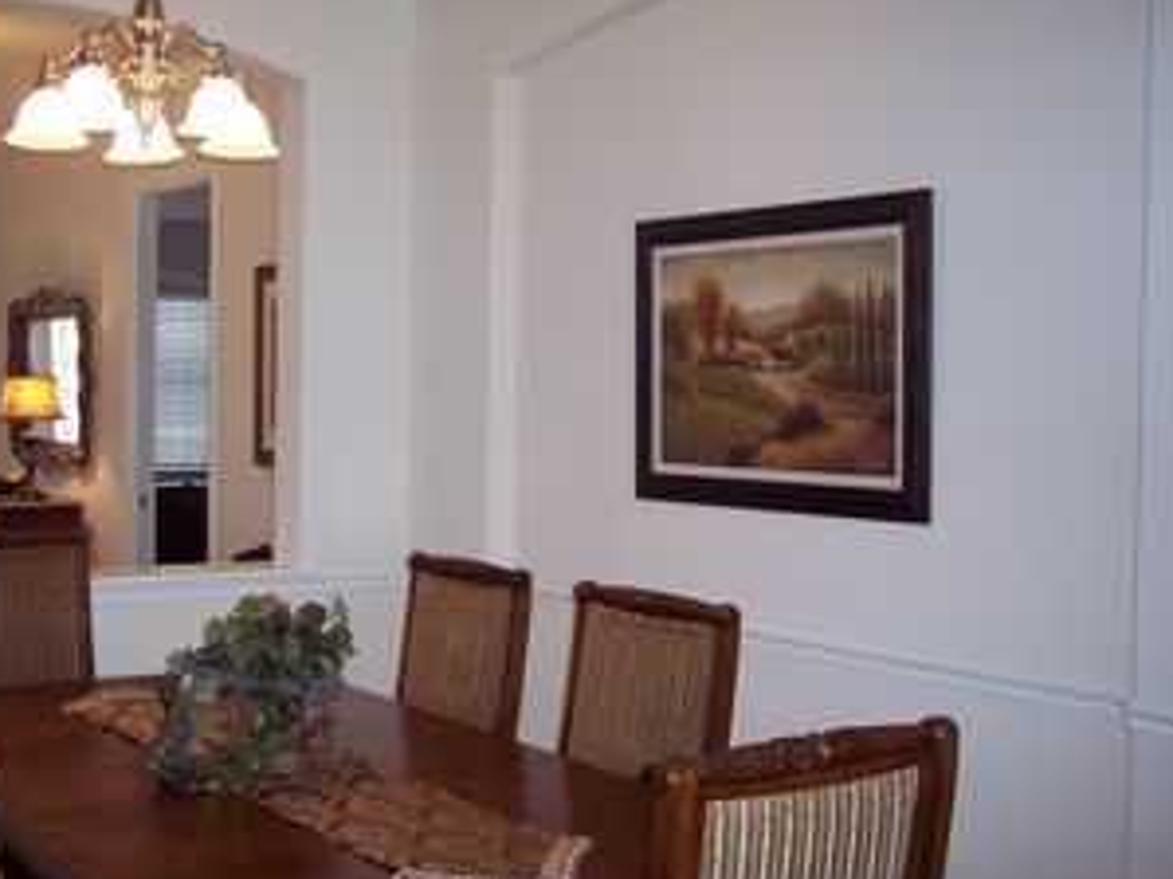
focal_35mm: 48
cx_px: 479
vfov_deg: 30.2
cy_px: 463
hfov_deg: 39.5
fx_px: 1626
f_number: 2.8
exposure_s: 1/60
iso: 140
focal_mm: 8
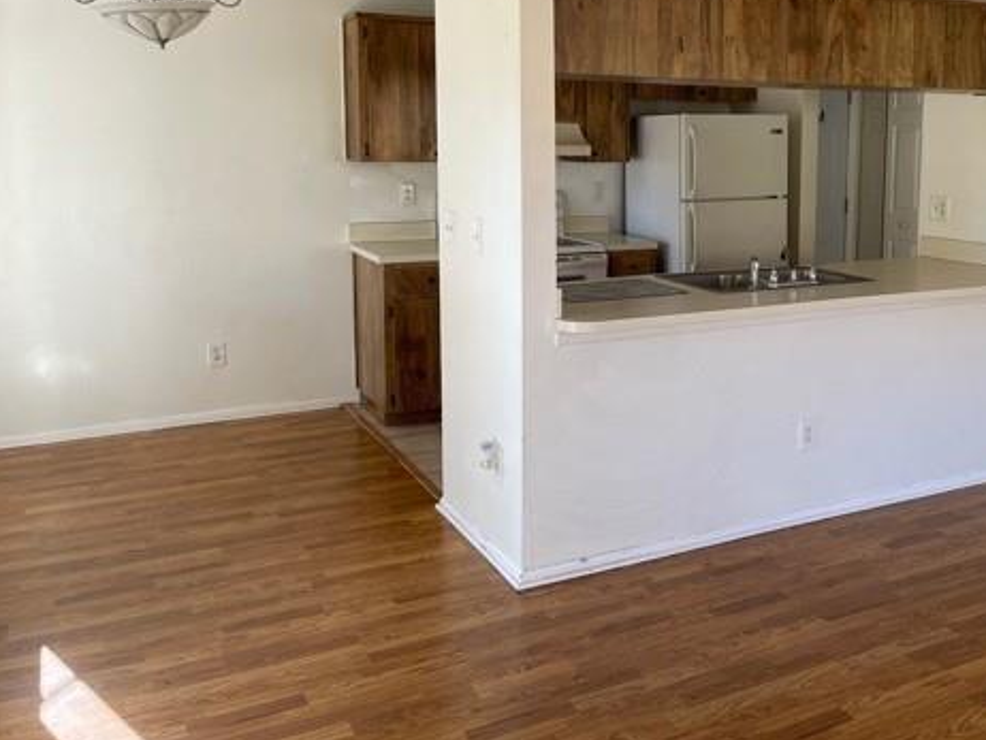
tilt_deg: -7.2
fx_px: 1026
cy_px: 241
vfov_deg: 39.2
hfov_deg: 50.2
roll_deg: -0.6
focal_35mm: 36
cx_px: 674
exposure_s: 1/121
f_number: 1.6
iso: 50
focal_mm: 5.1
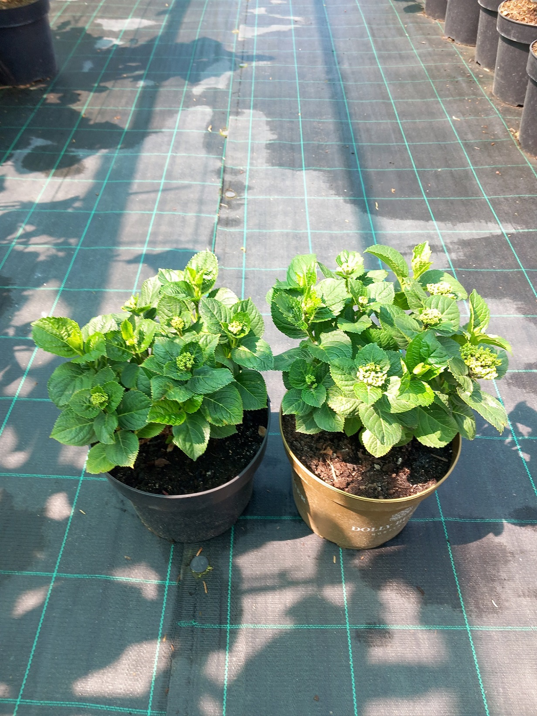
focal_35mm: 27
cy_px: 358
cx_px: 268
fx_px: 559
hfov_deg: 51.3
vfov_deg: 65.3
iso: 40
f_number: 1.8
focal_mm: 4
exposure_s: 1/50
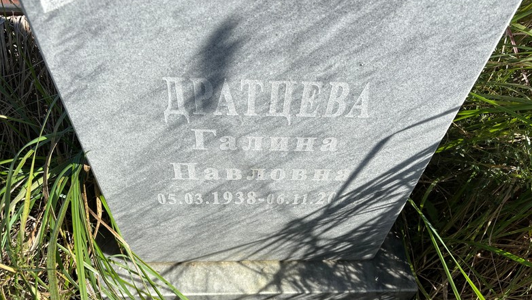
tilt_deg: -52.6
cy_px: 177
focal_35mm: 29
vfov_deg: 40.1
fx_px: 409
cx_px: 272
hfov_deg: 66.0
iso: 50
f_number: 1.6
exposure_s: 1/2639
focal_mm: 5.96
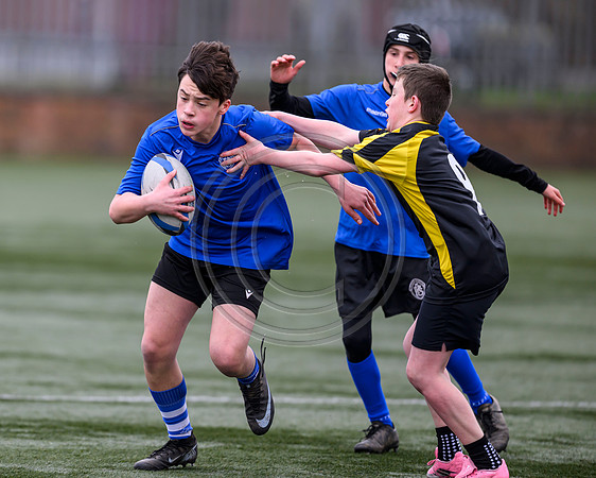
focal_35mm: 496
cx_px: 202
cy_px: 215
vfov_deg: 3.1
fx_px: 8758
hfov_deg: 3.9
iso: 500
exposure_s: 1/1600
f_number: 3.5
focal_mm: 400
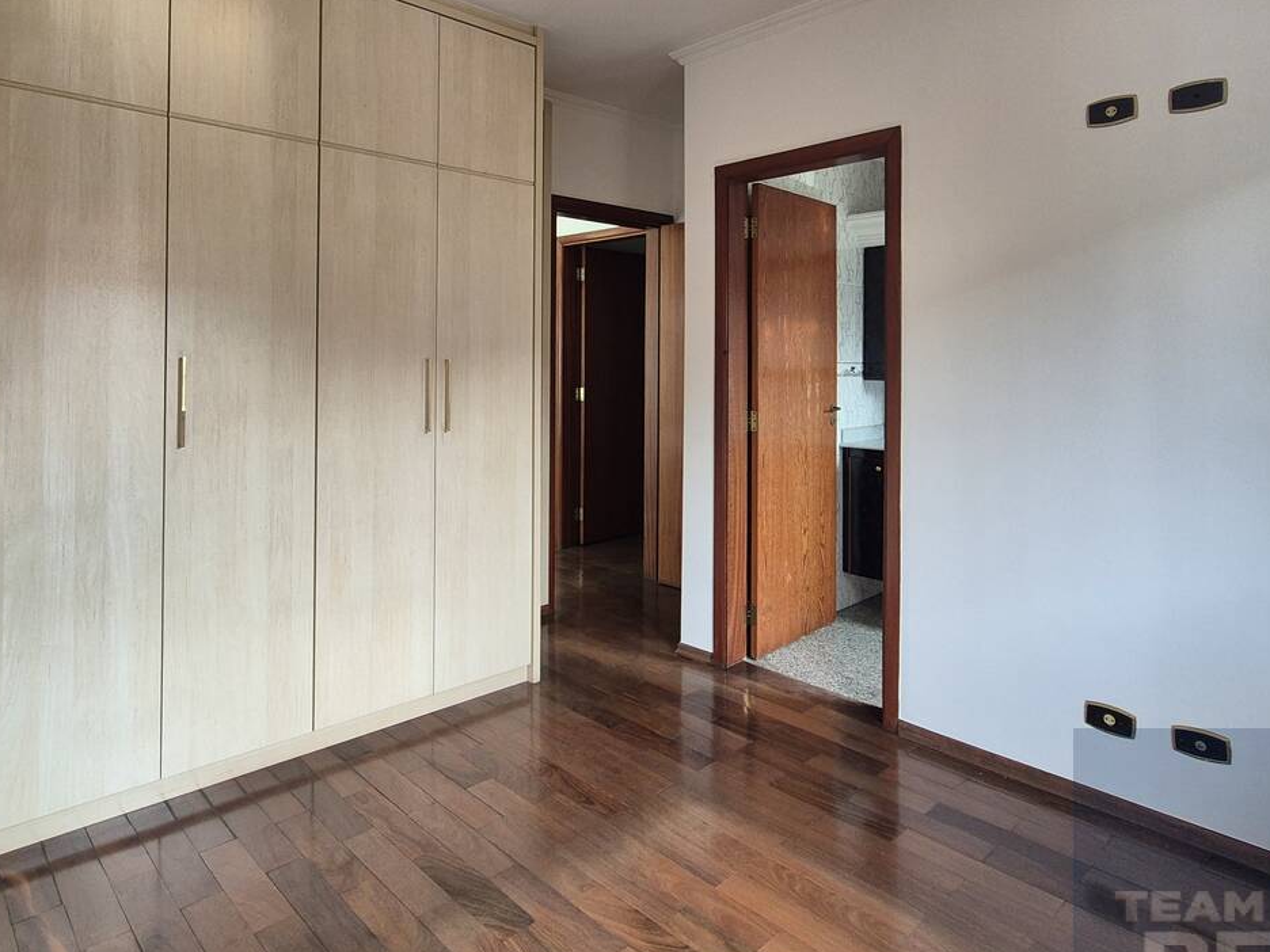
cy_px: 332
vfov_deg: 64.6
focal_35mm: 20
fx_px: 734
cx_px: 594
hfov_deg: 81.6
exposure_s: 1/100
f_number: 2.2
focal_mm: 2.2
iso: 200
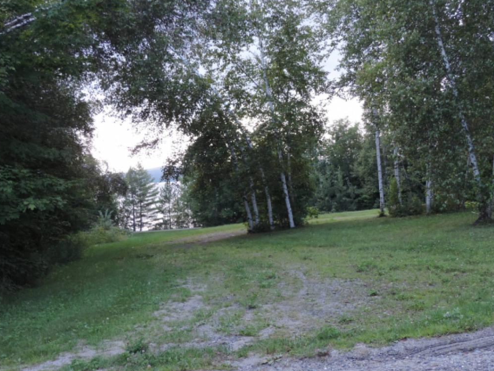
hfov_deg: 42.9
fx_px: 628
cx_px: 246
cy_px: 186
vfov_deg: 32.9
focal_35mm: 44
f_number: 3.4
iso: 220
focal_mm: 7.6
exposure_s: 1/80
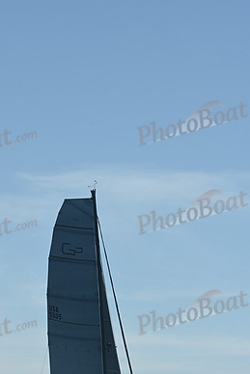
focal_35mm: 142
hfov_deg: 9.7
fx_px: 1478
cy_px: 274
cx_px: 87
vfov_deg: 14.4
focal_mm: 95
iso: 320
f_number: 10
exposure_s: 1/1000
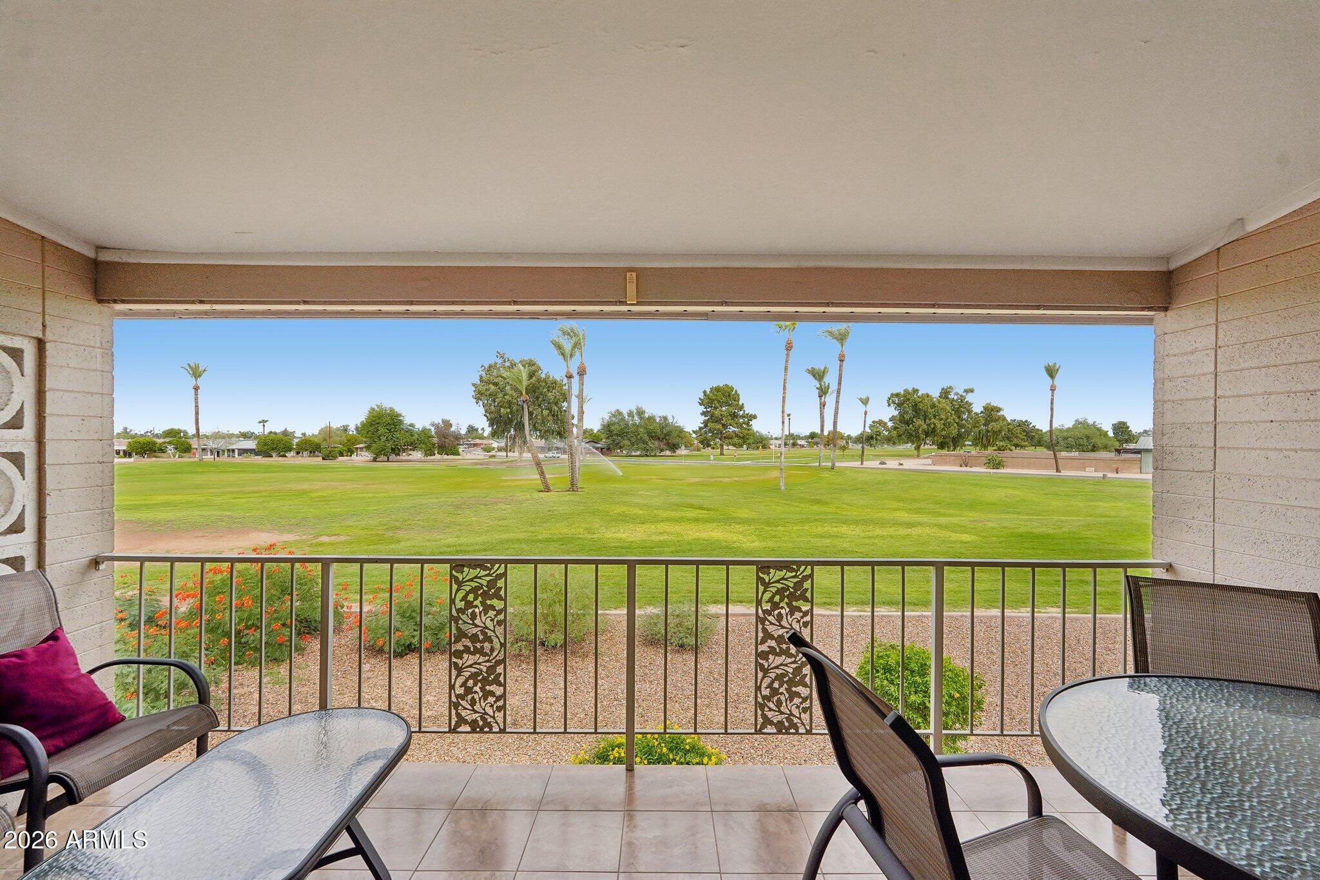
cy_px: 440
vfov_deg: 72.0
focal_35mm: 16
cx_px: 660
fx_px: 605
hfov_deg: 95.0
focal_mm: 16.5
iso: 400
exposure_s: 1/1000
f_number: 8
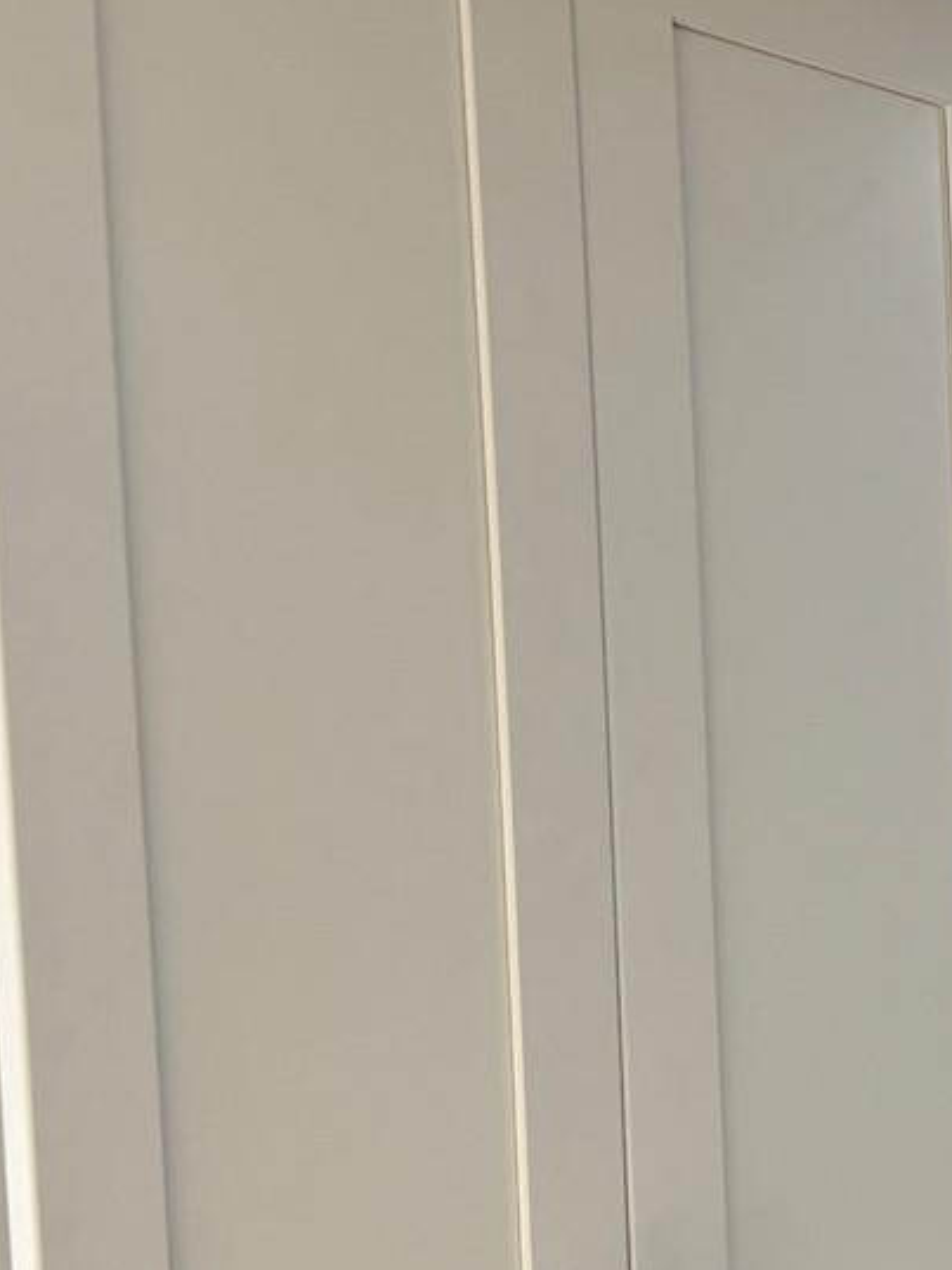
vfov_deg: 19.2
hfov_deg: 12.8
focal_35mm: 99
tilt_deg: -3.8
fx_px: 3633
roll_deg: +0.1
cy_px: 1336
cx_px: 1996
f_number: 1.6
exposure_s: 1/168
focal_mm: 5.96
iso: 40
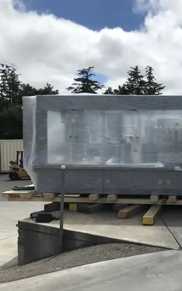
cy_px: 146
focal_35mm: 40
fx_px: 318
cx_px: 183
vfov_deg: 49.3
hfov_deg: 29.8
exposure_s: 1/4367
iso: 20
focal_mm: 4
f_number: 1.8
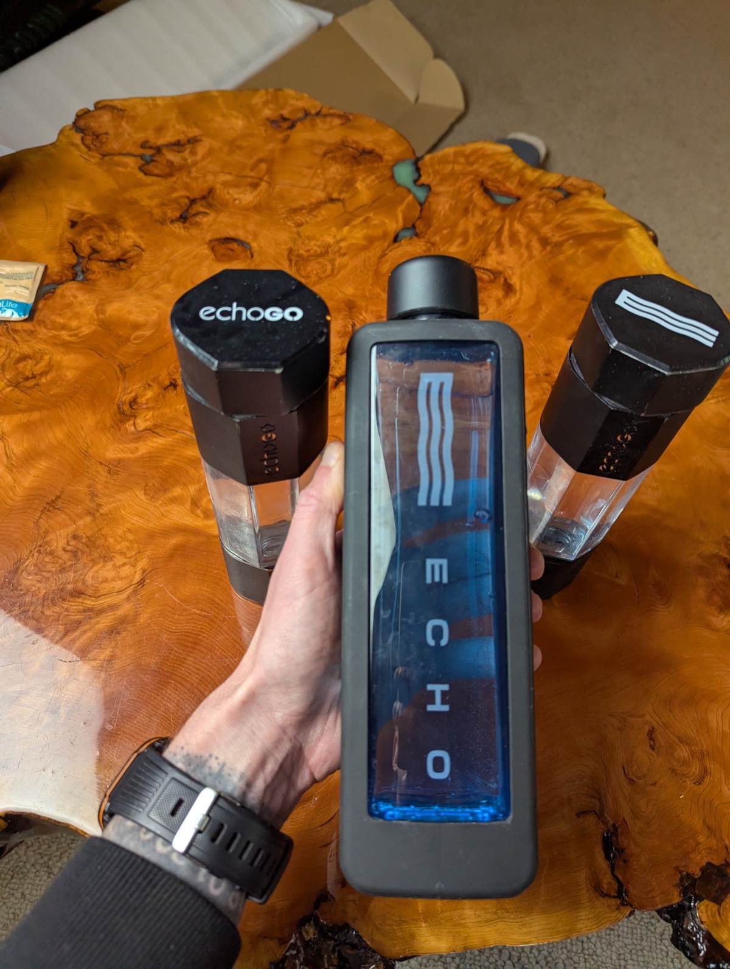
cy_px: 484
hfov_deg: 57.0
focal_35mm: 24
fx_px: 673
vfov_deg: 71.5
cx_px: 365
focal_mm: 6.81
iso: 689
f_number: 1.85
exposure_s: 1/241
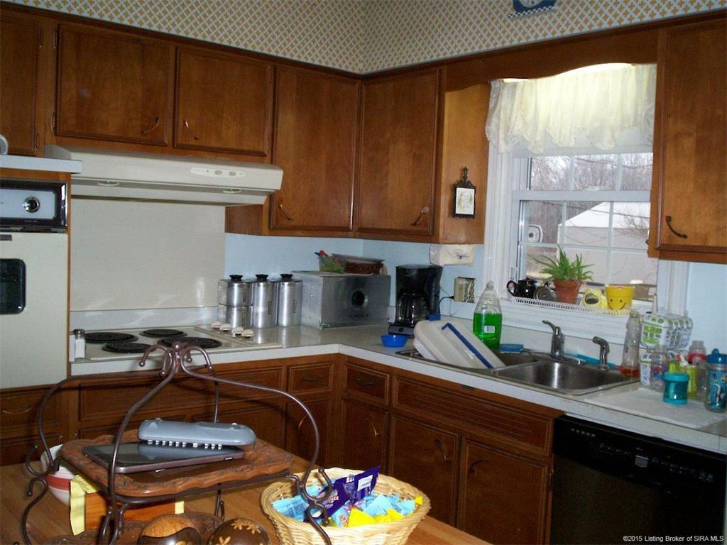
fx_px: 756
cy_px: 272
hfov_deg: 51.4
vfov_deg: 39.7
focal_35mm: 36
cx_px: 364
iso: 140
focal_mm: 5.9
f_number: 4.5
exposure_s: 1/64
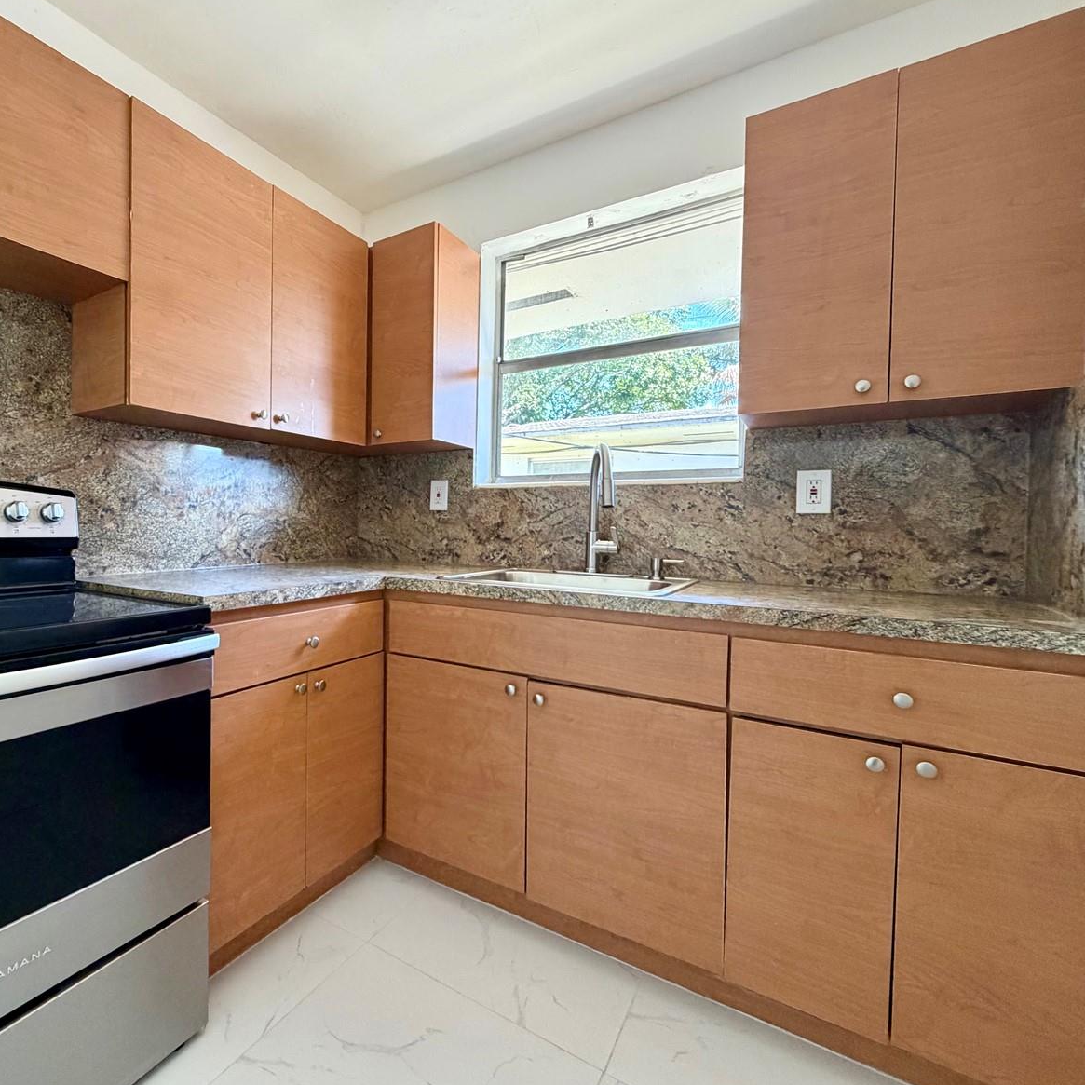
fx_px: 603
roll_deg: -0.8
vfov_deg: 84.0
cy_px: 536
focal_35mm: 17
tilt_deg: -1.1
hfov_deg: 81.8
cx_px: 385
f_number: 2.2
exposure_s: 1/72
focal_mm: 2.22
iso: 320
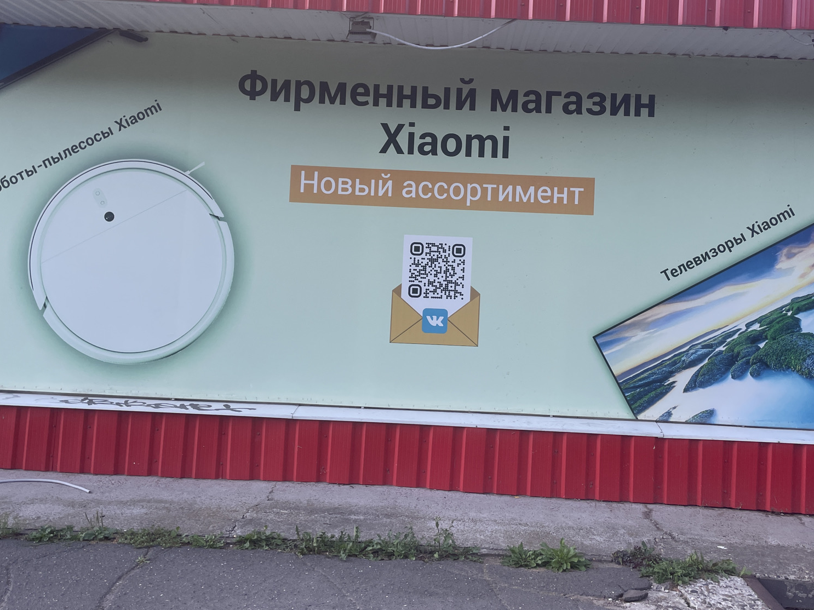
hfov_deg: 52.5
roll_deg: -2.5
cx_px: 450
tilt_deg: +5.0
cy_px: 239
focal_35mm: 35
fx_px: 823
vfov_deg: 40.5
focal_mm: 4.2
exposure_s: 1/336
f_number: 1.6
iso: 32
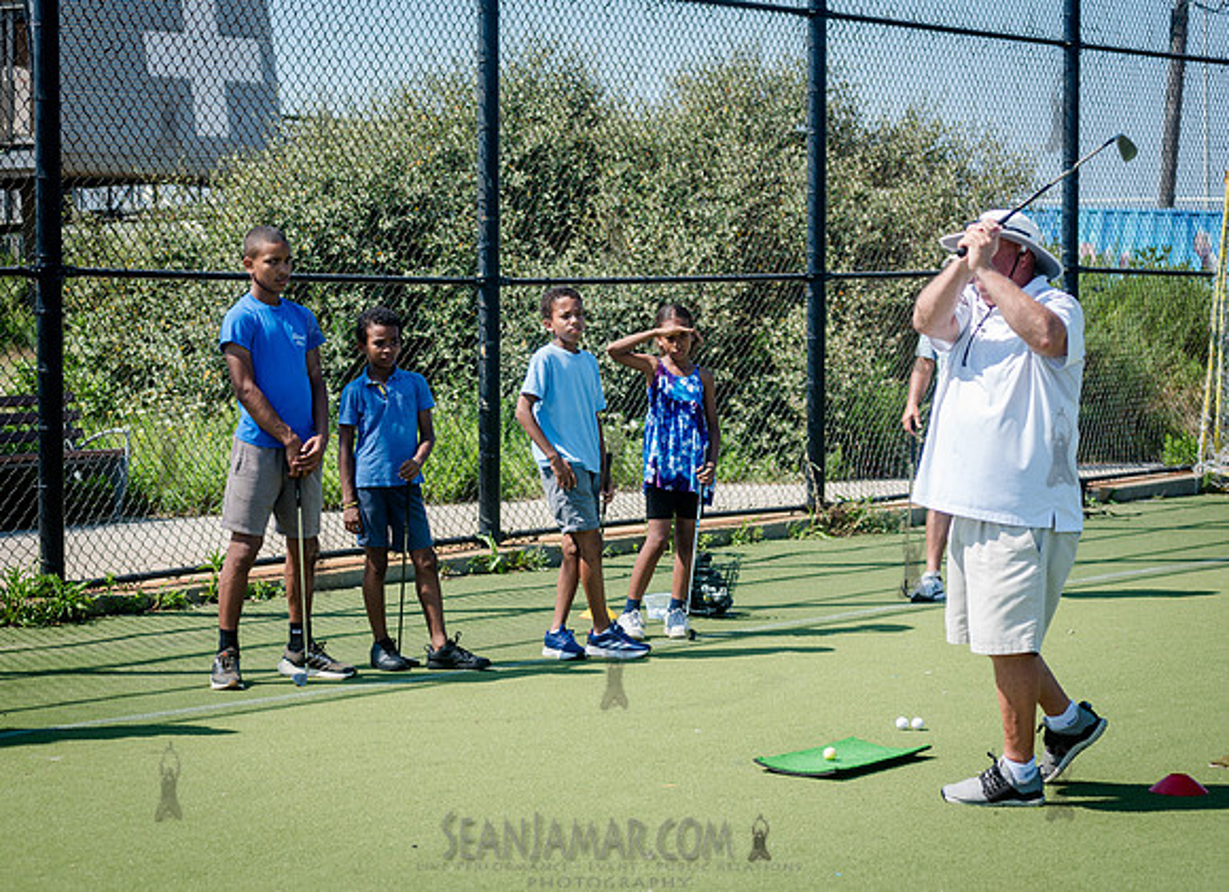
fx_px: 3013
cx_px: 561
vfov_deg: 16.8
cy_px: 446
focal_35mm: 86
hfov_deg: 23.1
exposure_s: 1/500
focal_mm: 80
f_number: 4
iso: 100
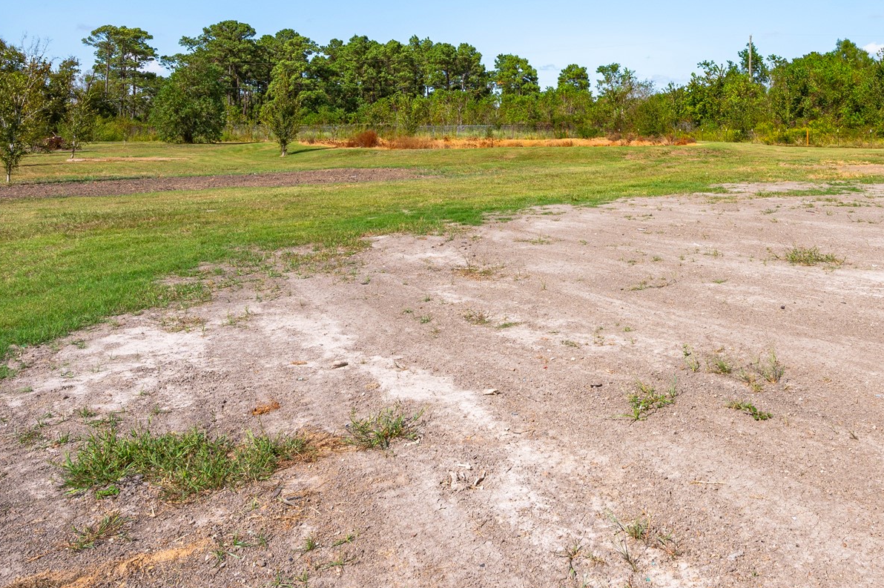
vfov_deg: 40.6
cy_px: 124
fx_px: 761
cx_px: 558
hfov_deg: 59.5
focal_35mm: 31
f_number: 14
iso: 125
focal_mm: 17
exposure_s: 1/160
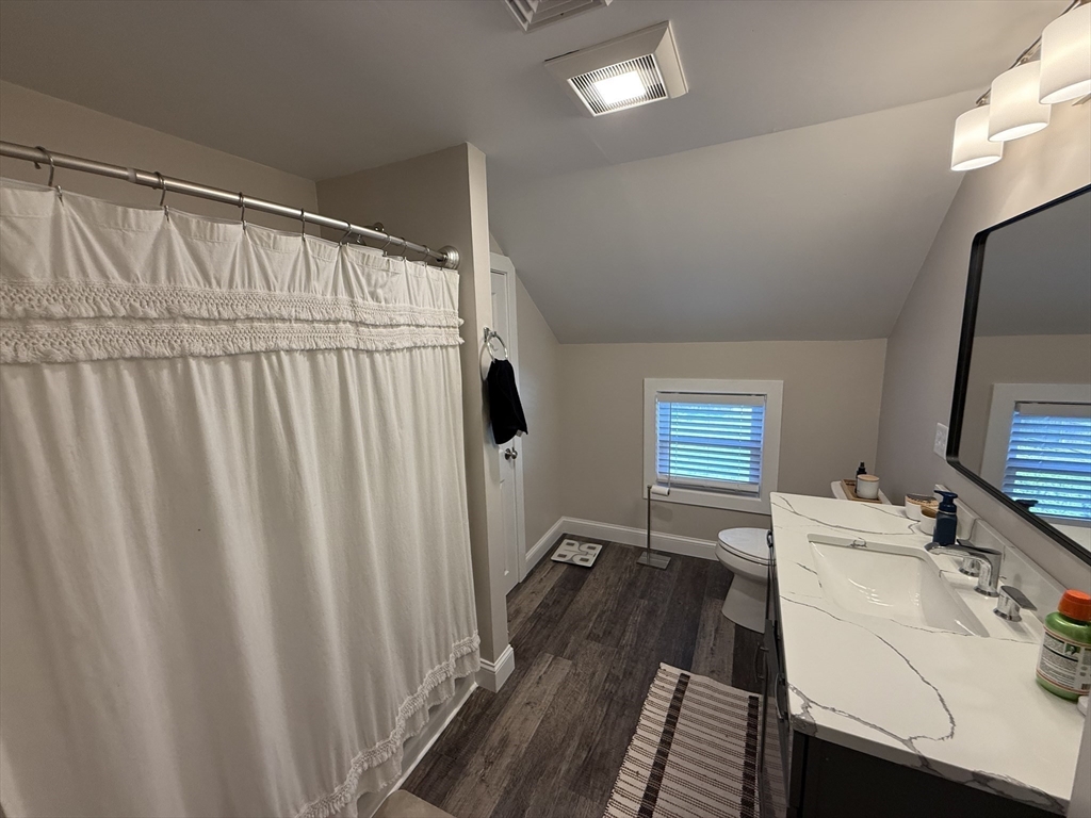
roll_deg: +2.0
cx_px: 546
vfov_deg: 85.7
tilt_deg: -9.0
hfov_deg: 102.1
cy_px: 409
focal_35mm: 14
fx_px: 441
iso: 160
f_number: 2.2
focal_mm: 2.22
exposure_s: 1/120
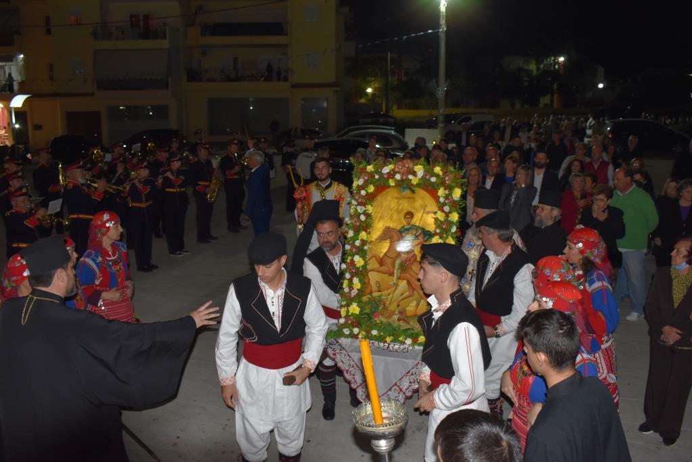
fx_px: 577
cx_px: 346
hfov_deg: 61.9
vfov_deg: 43.6
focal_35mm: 30
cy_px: 231
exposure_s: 1/30
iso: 800
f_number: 5.6
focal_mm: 20
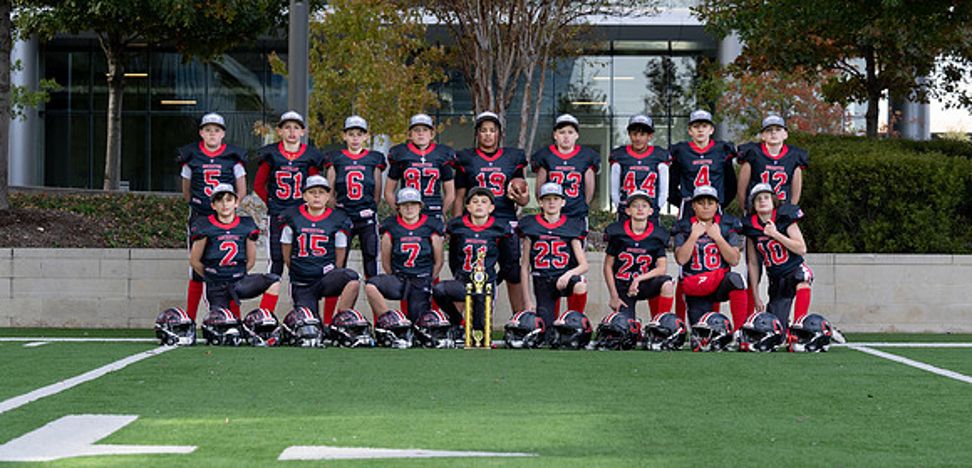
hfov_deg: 25.8
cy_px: 242
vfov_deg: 12.6
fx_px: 2125
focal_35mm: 85
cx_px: 453
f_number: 4.5
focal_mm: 70
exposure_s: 1/500
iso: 250
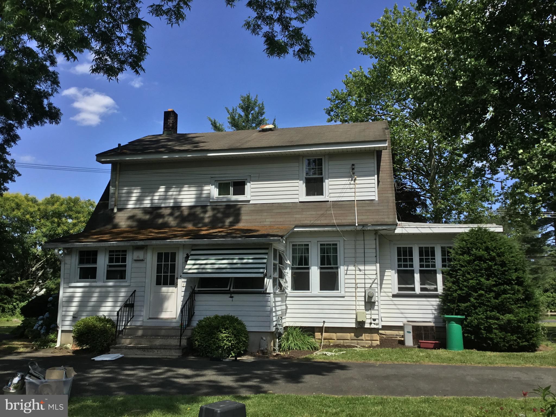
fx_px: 498
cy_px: 208
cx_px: 278
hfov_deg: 58.4
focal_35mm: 31
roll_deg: -1.2
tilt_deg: +10.5
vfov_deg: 45.4
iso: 25
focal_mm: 3.3
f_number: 2.4
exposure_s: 1/1359
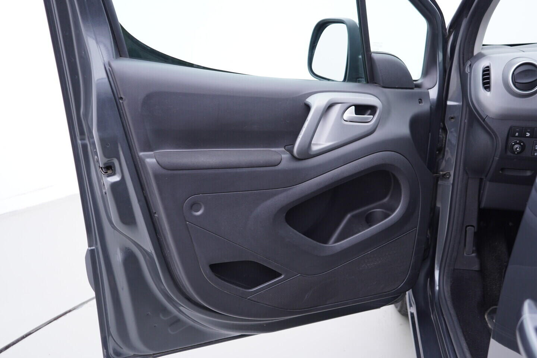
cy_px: 179
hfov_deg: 53.1
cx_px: 268
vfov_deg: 36.9
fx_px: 537
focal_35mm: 36
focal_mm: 24
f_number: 2.8
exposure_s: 1/40
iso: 160
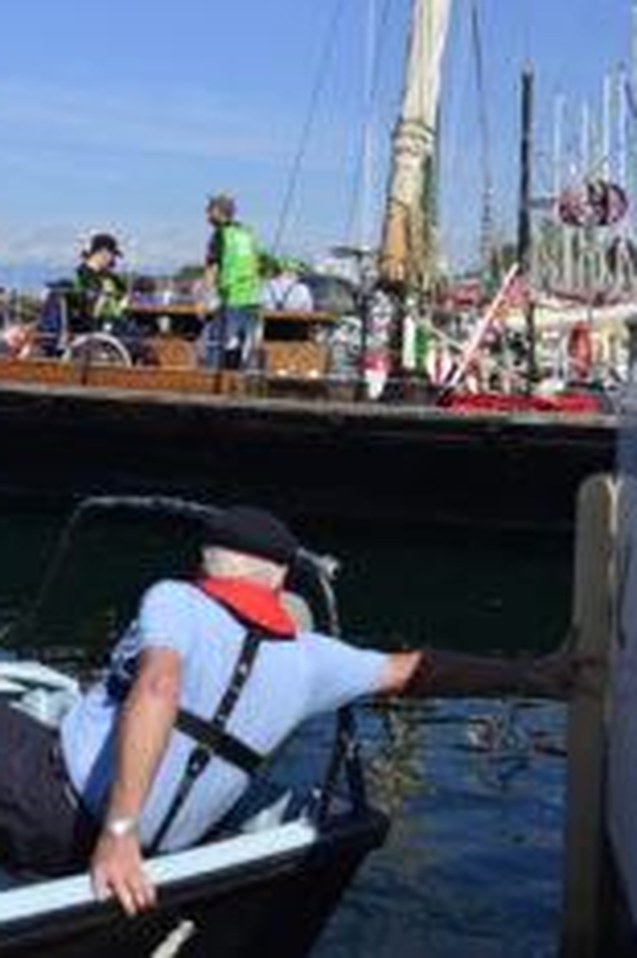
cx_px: 14
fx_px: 1595
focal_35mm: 60
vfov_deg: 33.2
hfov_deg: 21.8
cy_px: 345
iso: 200
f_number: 4
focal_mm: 31
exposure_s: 1/3200
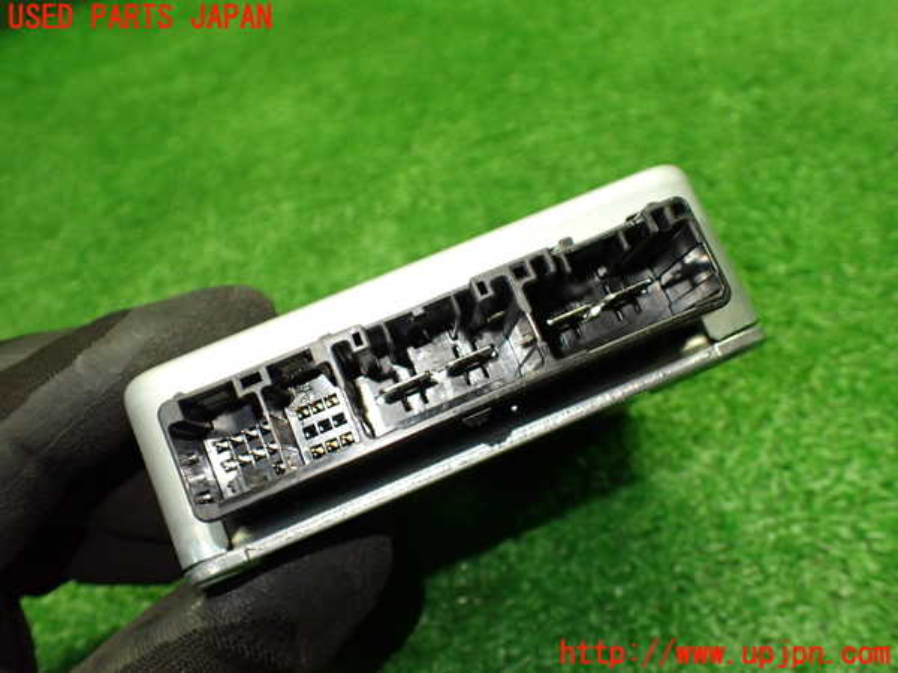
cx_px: 449
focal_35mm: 30
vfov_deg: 46.8
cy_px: 336
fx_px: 778
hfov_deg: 60.0
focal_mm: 5.4
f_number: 2.3
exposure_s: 1/125
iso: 640
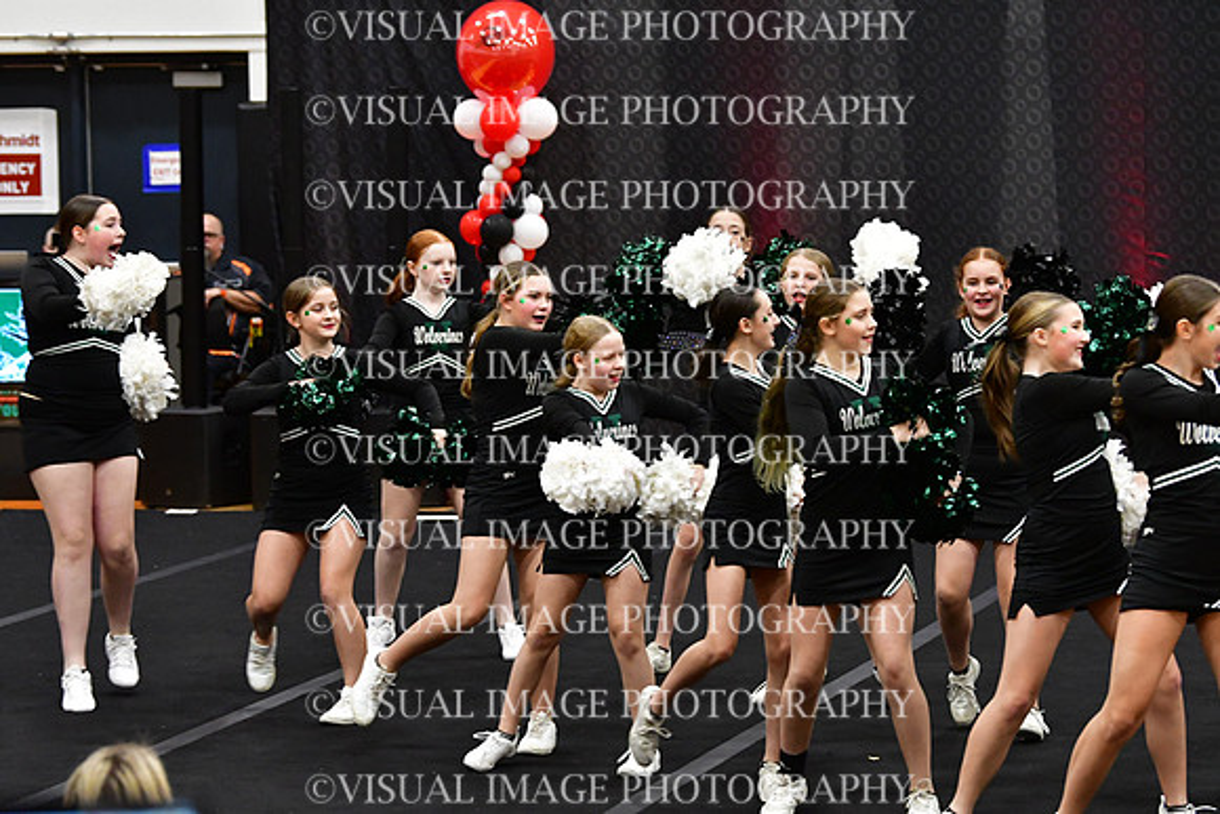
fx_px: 5186
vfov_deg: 9.0
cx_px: 610
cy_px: 407
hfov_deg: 13.4
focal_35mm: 153
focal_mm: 102
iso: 5000
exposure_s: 1/500
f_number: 3.5
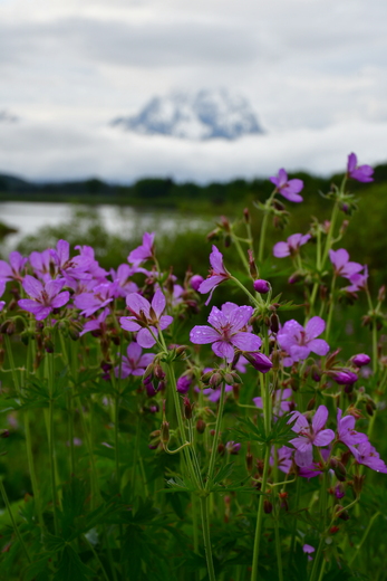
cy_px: 290
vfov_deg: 26.0
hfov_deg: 17.5
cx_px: 194
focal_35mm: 78
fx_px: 1257
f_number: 11
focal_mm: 52
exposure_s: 1/25
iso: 200
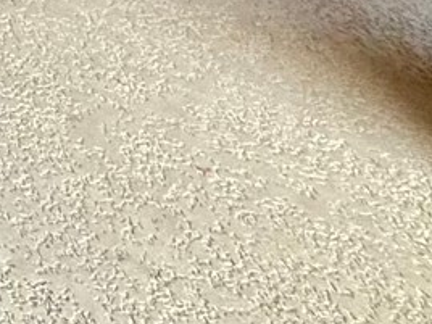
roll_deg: +0.6
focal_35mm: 107
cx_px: -853
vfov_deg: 10.2
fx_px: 1335
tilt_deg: -8.4
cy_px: -650
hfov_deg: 11.3
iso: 50
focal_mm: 2.22
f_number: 2.2
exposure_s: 1/99
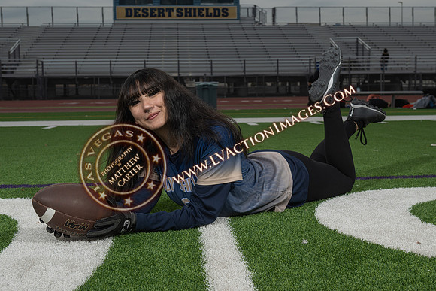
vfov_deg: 26.7
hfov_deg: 39.1
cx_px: 230
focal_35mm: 51
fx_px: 613
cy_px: 138
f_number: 8
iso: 160
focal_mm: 48
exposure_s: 1/200
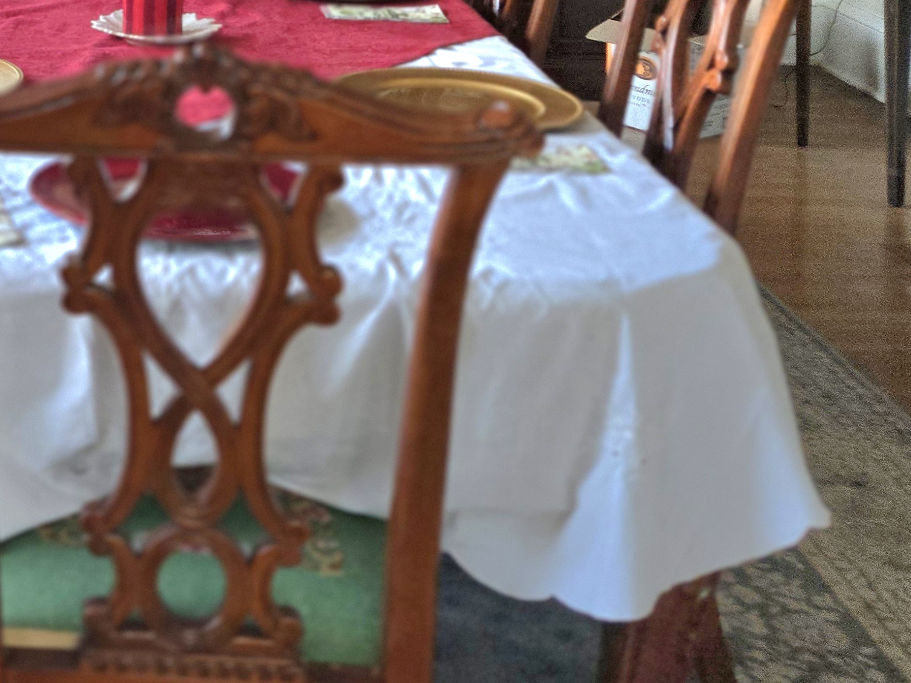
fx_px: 1658
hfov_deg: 28.1
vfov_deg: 21.2
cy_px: -198
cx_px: -84
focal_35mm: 63
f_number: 1.8
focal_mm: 5.4
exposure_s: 1/120
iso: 320
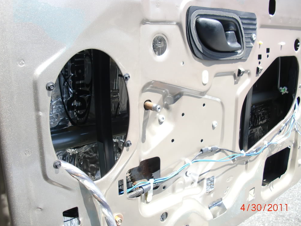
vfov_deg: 38.7
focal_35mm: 37
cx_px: 153
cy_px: 115
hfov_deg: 50.1
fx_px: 322
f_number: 2.8
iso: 64
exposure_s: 1/320
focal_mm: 6.3
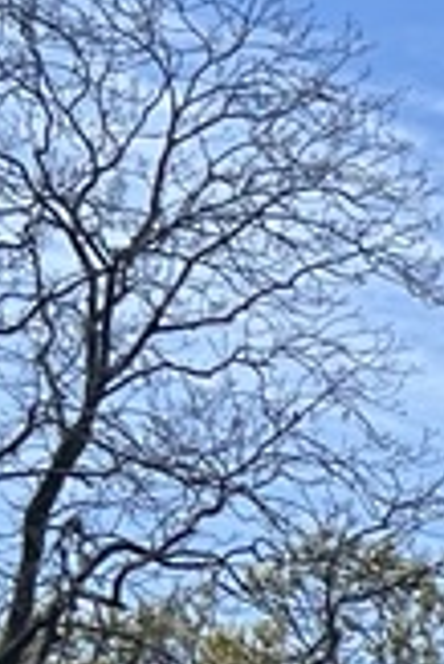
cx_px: 2024
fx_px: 4412
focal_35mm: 239
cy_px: 1198
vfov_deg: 8.3
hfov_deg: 4.9
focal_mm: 5.1
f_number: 1.6
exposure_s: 1/3413
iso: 50
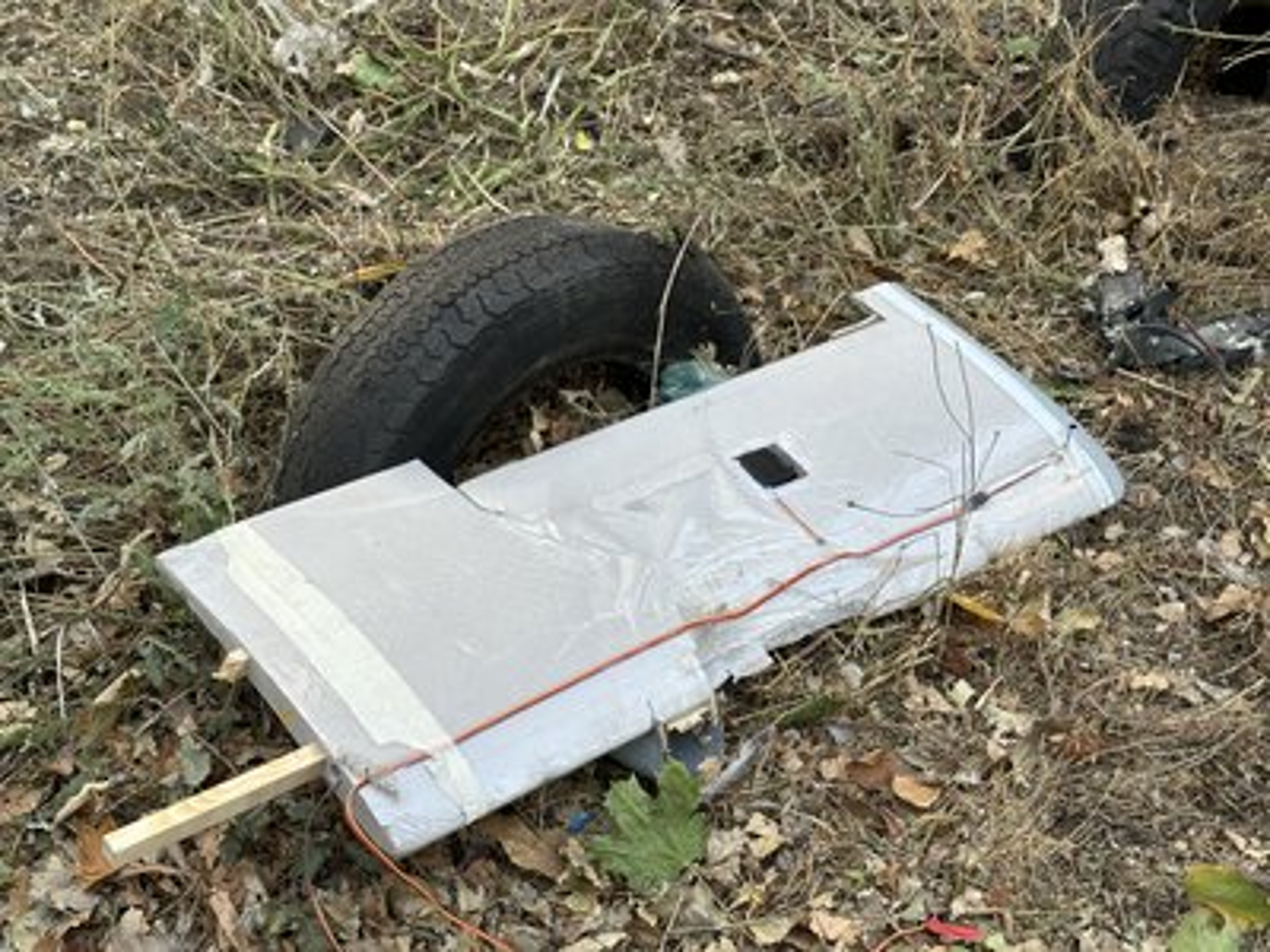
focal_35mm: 48
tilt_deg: -39.4
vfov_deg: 30.3
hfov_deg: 39.7
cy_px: 476
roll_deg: -0.5
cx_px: 635
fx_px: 1761
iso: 64
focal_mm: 6.86
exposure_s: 1/368
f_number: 1.78
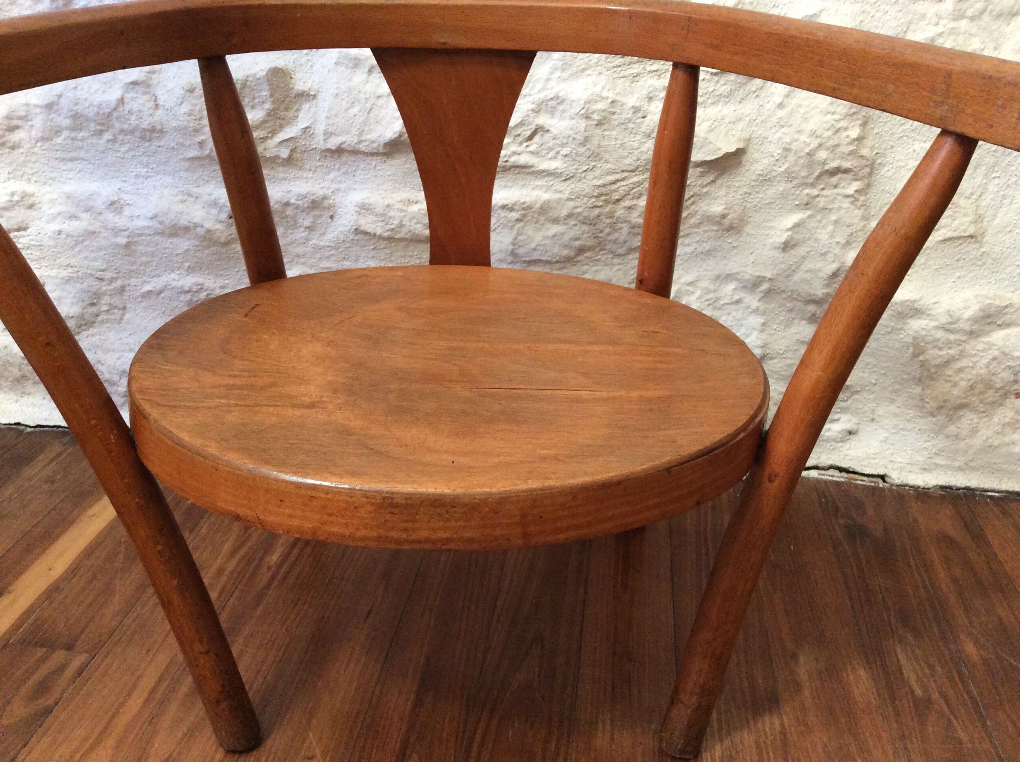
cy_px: 381
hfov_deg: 56.9
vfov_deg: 44.1
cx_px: 510
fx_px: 942
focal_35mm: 32
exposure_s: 1/25
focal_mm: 3.3
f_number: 2.4
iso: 160
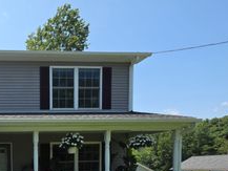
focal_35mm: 30
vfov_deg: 39.8
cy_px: 180
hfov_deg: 46.2
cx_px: -17
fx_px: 198
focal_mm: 2.2
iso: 40
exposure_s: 1/1252
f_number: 1.9
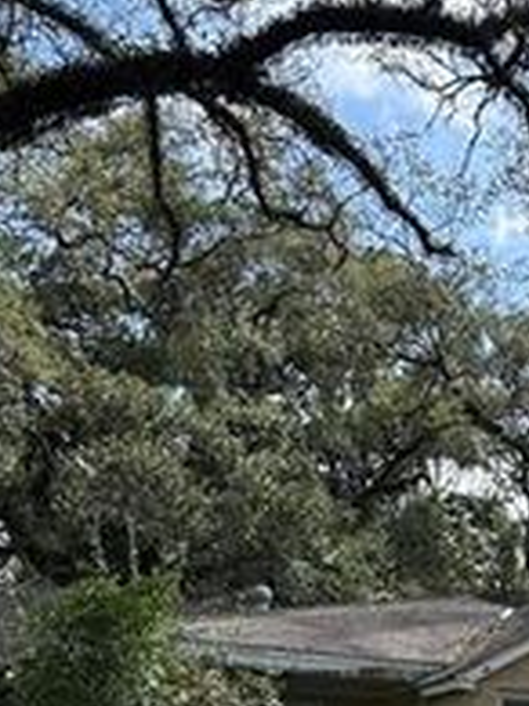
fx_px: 1673
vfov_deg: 22.1
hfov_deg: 17.1
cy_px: 835
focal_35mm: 82
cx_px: 641
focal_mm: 6.86
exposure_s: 1/1664
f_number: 1.78
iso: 80
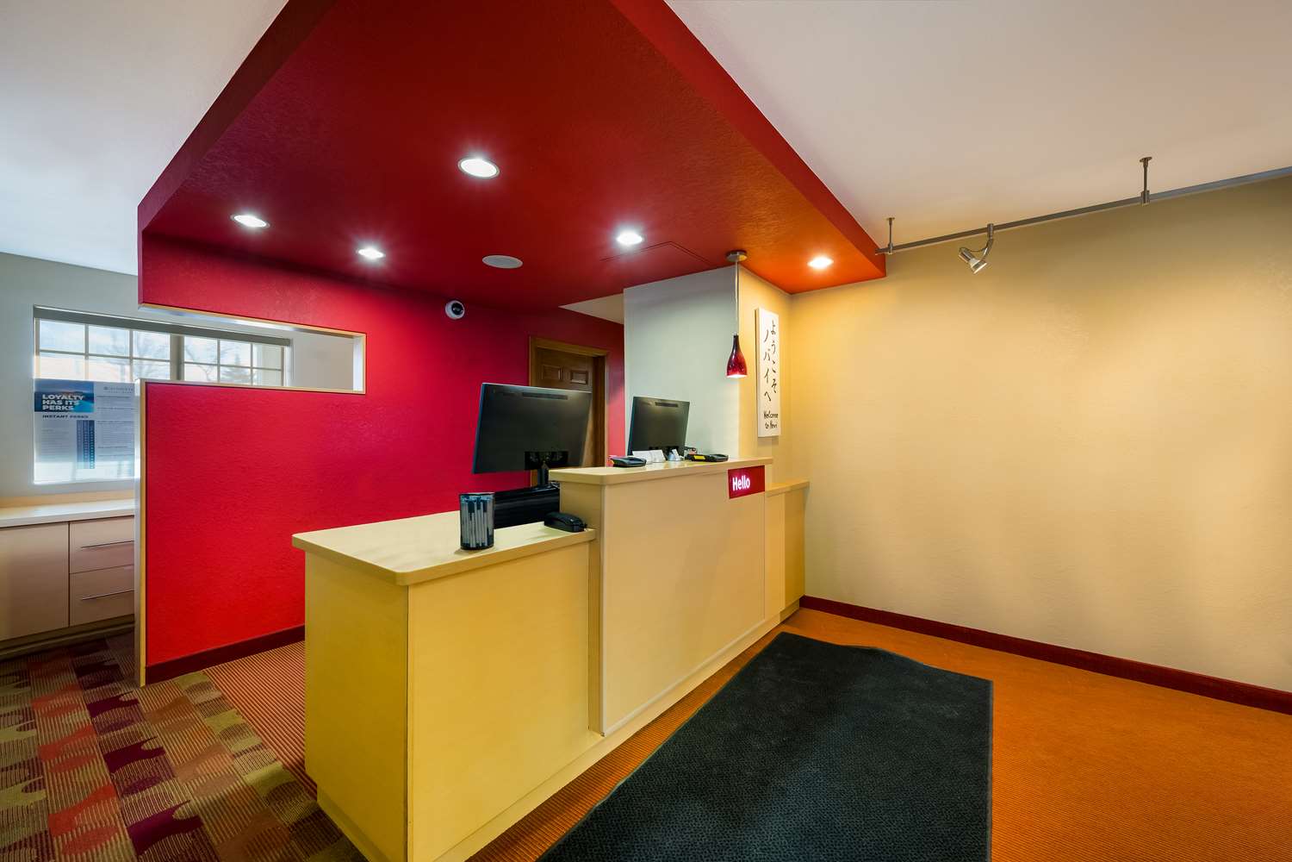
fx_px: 502
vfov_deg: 81.2
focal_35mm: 14
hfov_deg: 104.3
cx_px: 646
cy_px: 431
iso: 400
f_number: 8
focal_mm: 14
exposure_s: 1.3
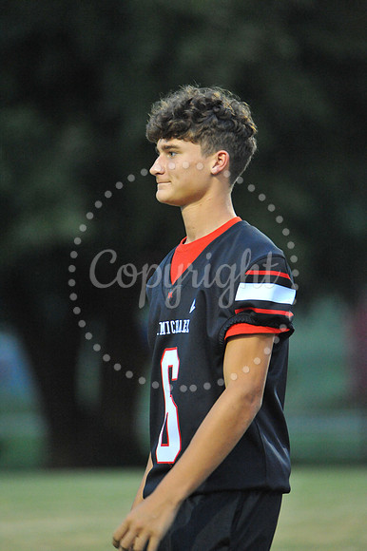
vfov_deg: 4.5
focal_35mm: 460
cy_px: 276
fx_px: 7042
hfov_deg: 3.0
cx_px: 184
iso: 6400
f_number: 6.3
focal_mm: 460
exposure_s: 1/200
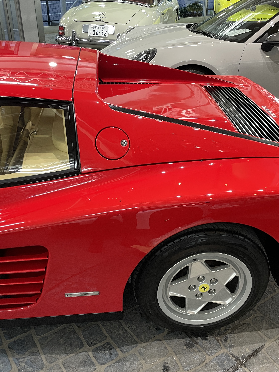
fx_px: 376
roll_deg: -2.7
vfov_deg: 52.6
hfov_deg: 40.6
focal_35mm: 35
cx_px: 155
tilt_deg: -30.2
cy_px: 186
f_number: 1.6
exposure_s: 1/50
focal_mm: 4.2
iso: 250
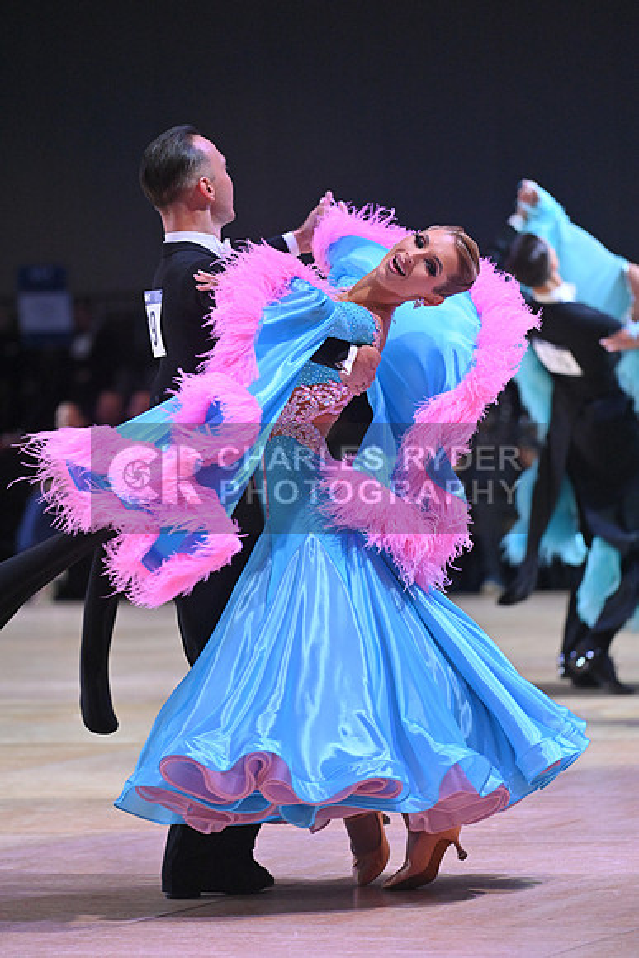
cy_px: 479
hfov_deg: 6.9
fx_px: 5321
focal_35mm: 200
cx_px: 320
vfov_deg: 10.3
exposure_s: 1/400
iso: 4000
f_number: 5
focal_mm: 200
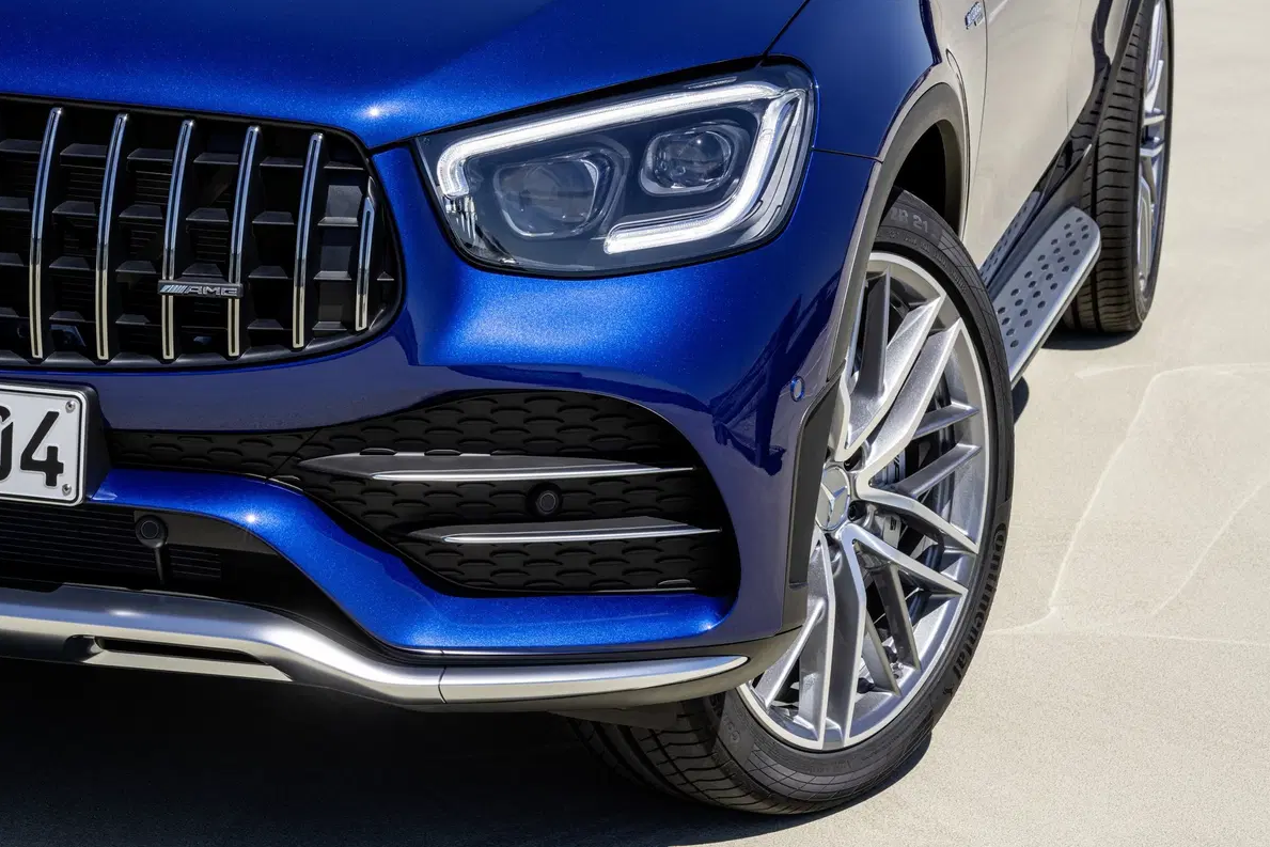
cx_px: 639
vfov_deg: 12.3
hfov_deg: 18.4
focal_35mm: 111
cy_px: 426
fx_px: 3916
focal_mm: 110
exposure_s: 1/60
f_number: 16
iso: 100
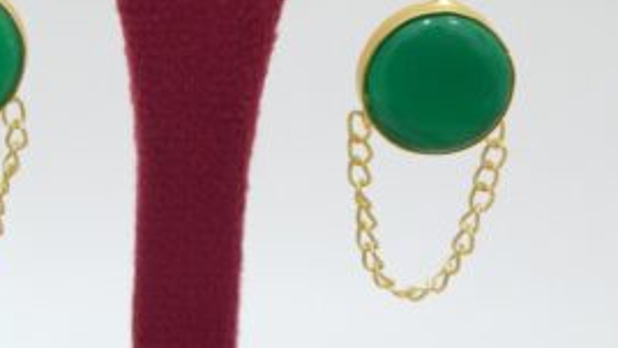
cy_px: -53
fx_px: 1361
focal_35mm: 83
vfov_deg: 14.2
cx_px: 115
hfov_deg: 25.1
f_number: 3.3
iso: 250
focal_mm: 6.1
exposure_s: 1/30
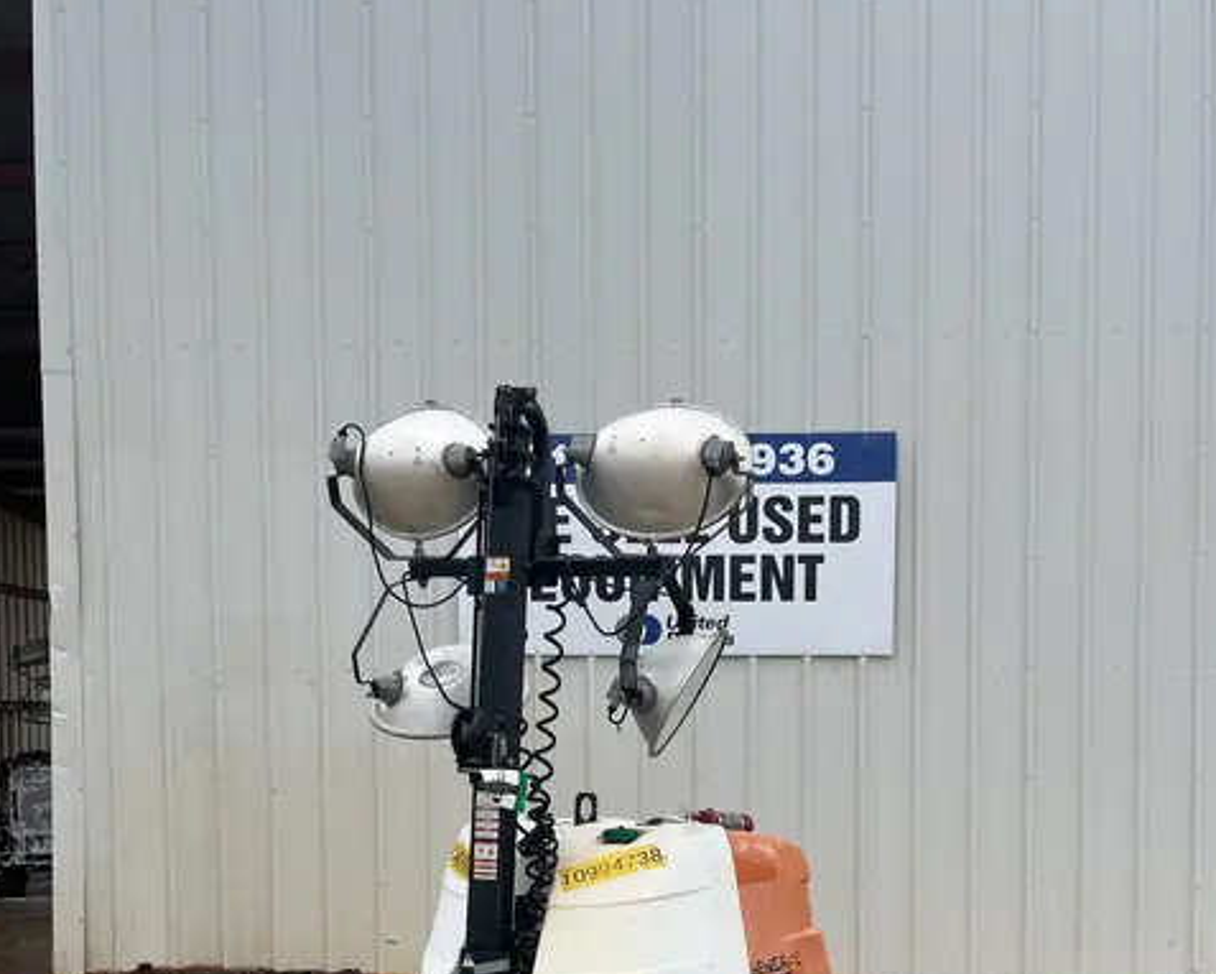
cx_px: 645
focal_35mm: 39
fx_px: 1404
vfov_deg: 36.9
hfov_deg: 46.8
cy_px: 784
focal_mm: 5.1
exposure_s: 1/1279
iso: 50
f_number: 1.6
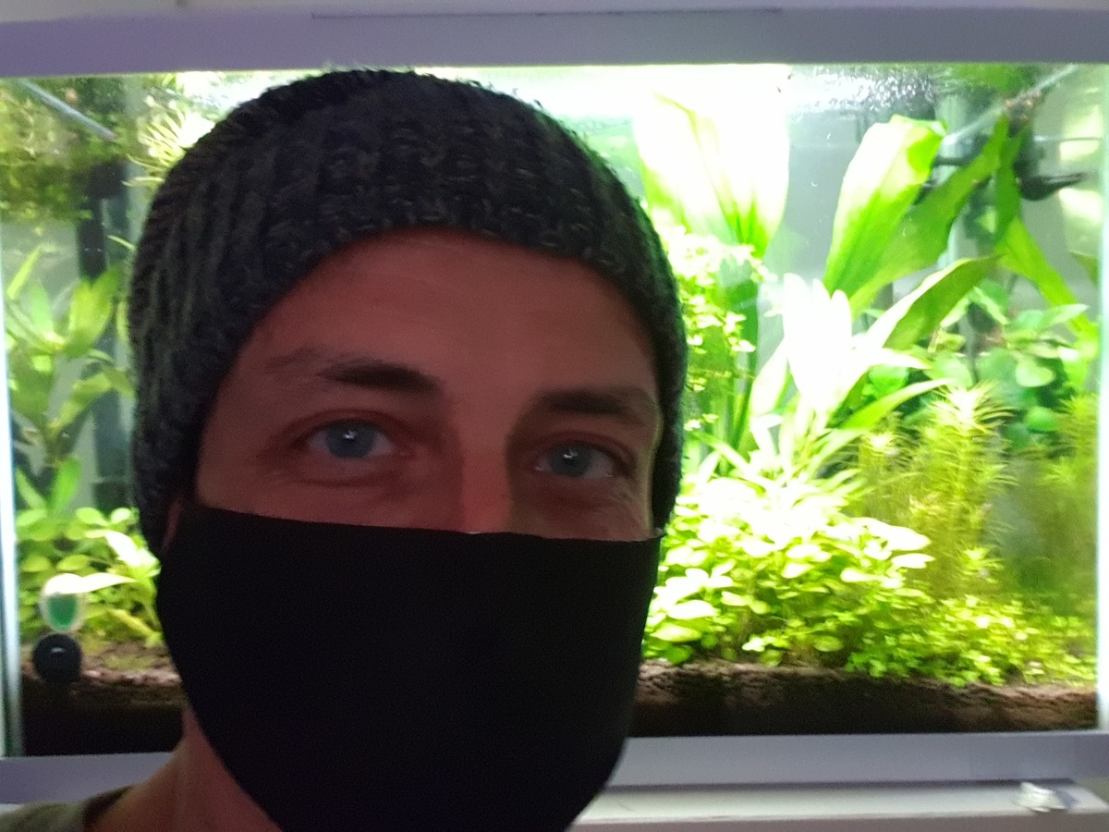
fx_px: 993
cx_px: 554
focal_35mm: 31
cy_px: 416
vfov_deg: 45.4
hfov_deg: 58.4
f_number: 1.7
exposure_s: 1/25
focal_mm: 2.92
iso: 500
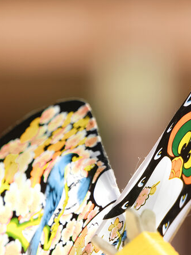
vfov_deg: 3.6
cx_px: 320
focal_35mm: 545
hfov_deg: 2.7
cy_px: 96
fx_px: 4010
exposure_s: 1/500
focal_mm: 142
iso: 100
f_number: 2.8
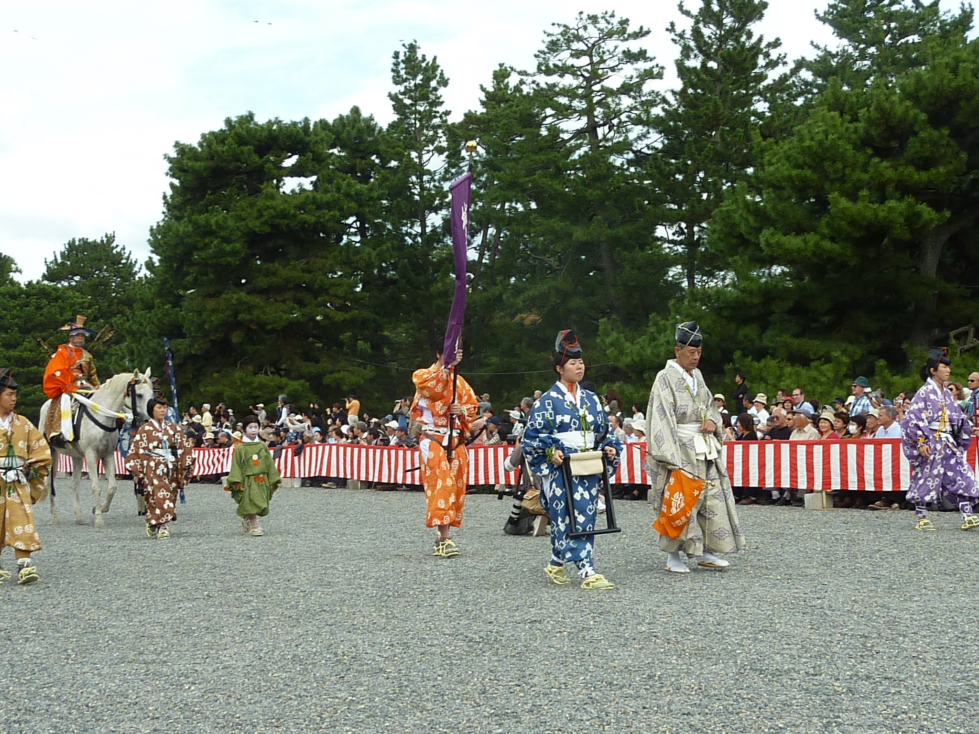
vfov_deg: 26.6
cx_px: 490
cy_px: 367
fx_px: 1555
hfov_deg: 34.9
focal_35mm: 55
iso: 80
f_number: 4
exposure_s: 1/400
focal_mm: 5
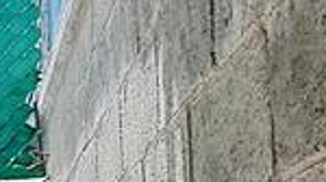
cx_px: -496
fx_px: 838
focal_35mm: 97
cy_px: 327
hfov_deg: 13.8
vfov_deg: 11.5
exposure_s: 1/1429
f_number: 2.2
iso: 50
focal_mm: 1.74
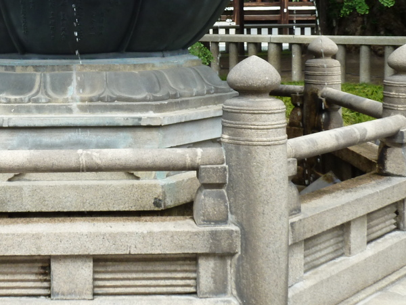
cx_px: 70
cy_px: 54
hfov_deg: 29.4
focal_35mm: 64
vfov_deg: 22.6
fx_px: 751
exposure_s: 1/250
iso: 80
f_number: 4
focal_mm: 5.3
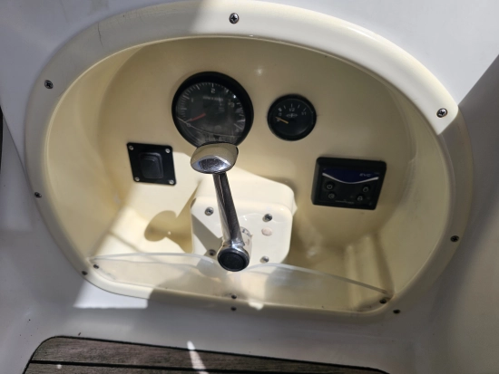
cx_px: 250
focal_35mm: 23
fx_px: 332
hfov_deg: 73.9
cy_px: 187
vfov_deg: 58.9
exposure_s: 1/1016
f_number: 1.7
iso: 10
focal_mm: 6.3
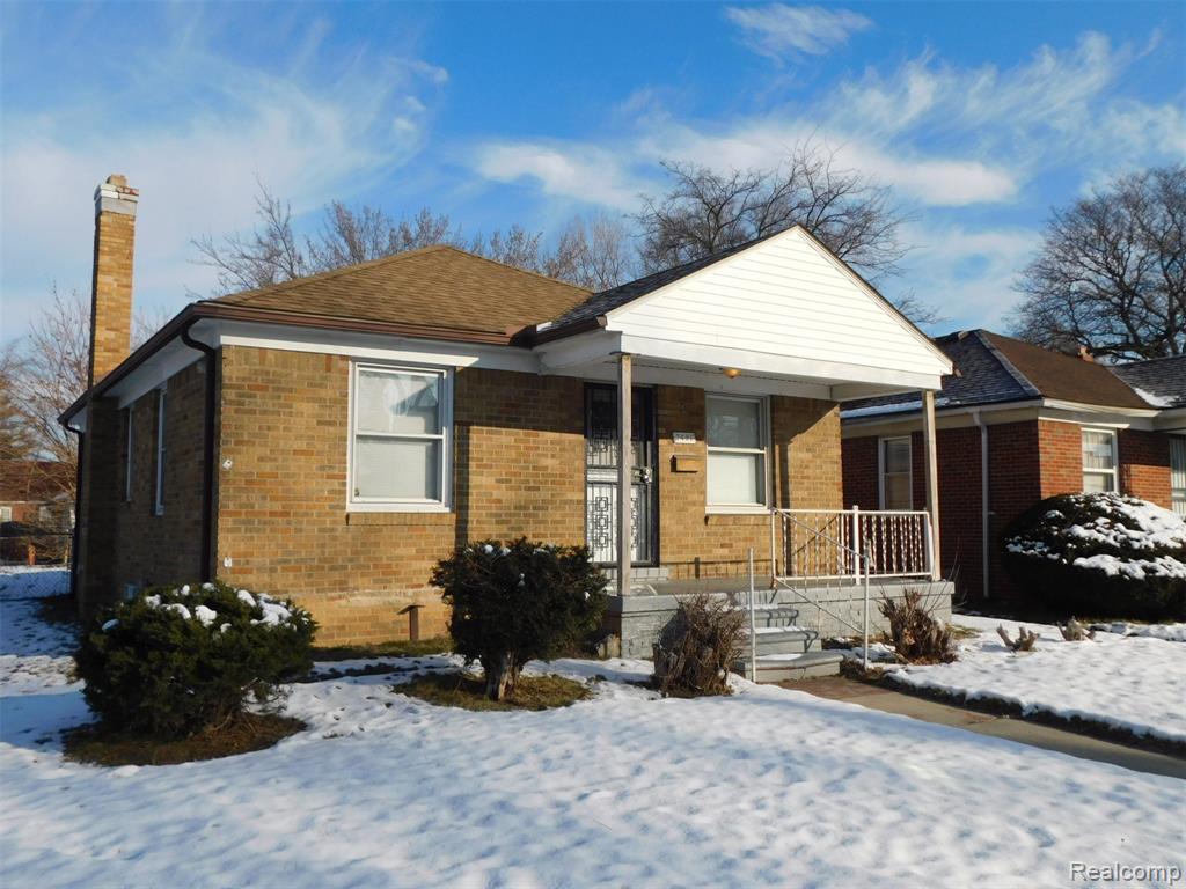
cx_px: 593
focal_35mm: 30
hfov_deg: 60.0
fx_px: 1028
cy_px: 444
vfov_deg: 46.8
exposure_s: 1/500
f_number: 6.4
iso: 125
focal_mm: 5.3
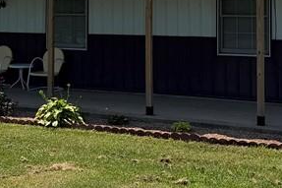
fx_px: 697
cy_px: -15
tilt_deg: +1.4
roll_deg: -0.2
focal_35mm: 89
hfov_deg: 22.6
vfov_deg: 15.0
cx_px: 59
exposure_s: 1/6173
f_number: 1.78
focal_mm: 6.76
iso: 80
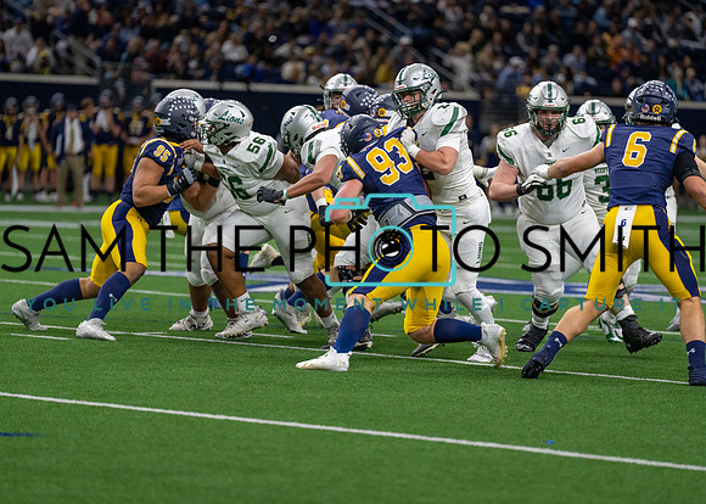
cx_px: 353
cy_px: 252
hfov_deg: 9.6
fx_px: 4201
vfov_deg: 6.9
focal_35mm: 210
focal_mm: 200
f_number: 2.8
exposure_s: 1/1000
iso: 2000
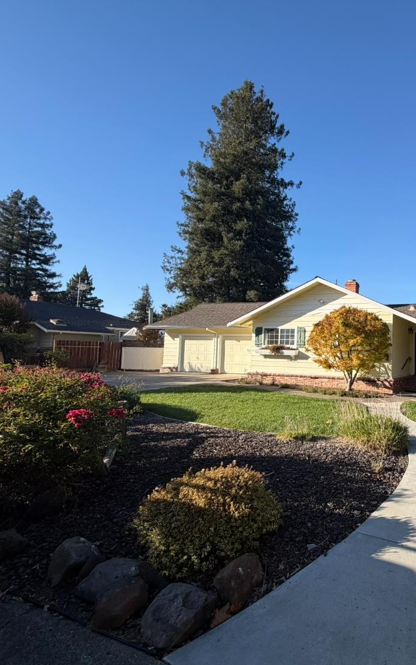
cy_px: 335
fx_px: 363
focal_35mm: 20
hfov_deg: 52.9
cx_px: 368
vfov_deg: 85.1
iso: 40
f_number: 2.2
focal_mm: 2.22
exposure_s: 1/770
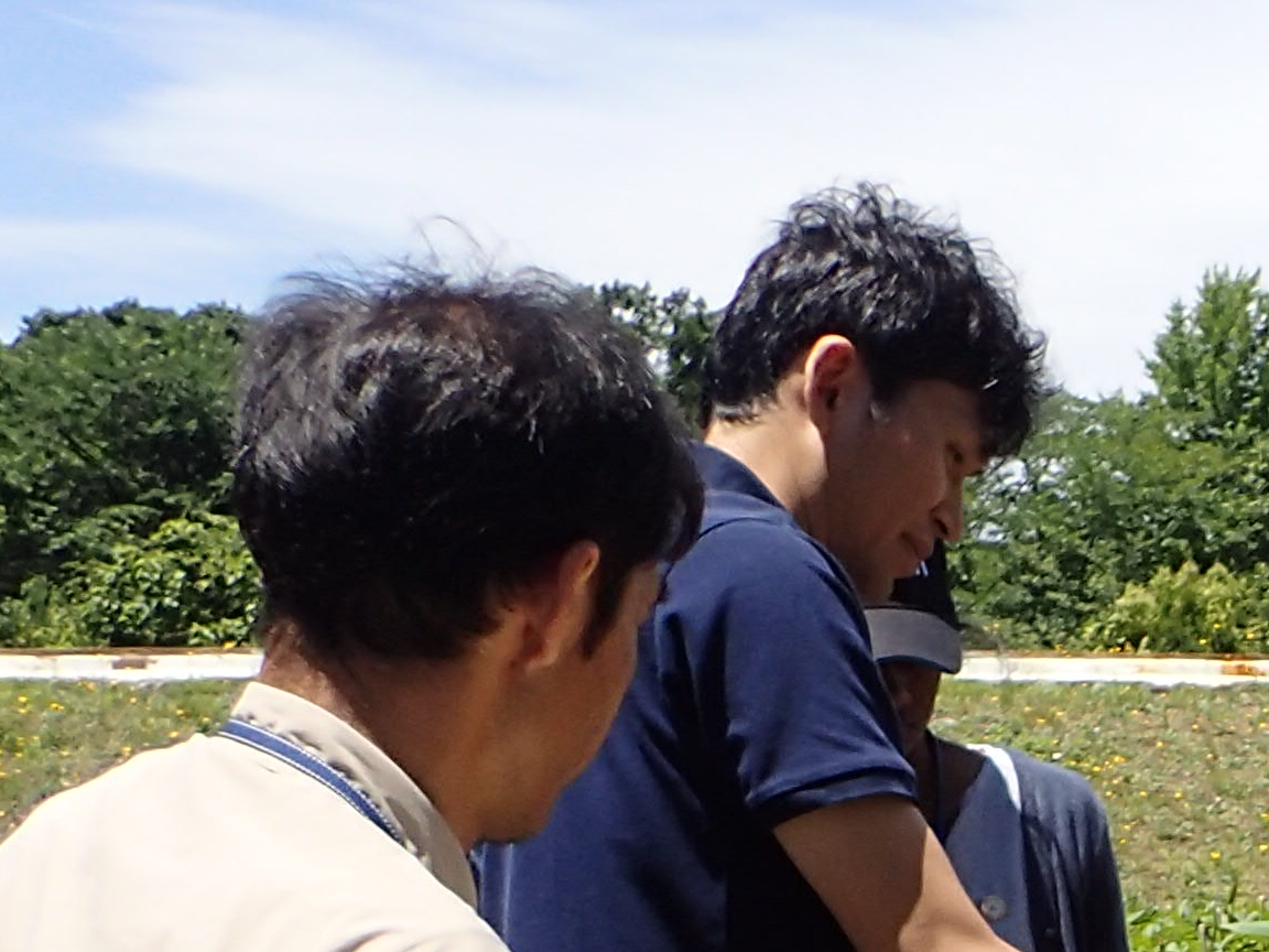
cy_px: 1557
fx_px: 3666
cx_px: 2073
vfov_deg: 13.6
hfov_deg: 17.1
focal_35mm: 100
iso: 100
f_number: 8
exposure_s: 1/160
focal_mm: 4.5
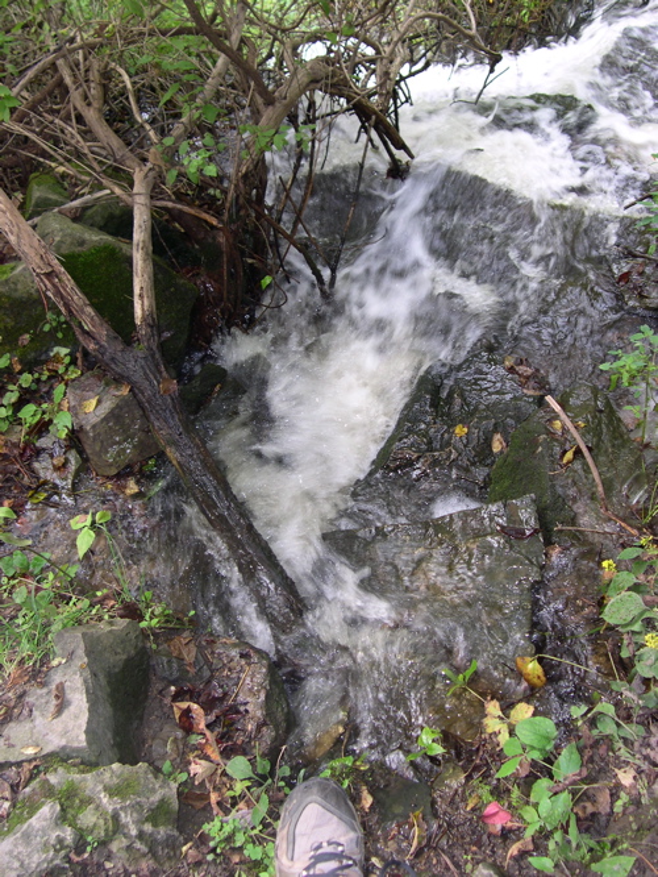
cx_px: 329
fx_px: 962
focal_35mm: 38
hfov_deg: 37.7
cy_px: 438
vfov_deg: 49.0
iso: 100
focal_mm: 8
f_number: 2.8
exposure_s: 1/30
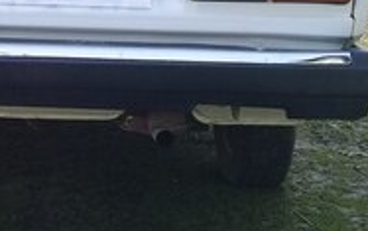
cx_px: 45
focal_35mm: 87
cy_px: -10
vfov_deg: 14.7
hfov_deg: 23.3
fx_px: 873
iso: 50
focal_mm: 3.3
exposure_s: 1/456
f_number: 2.2
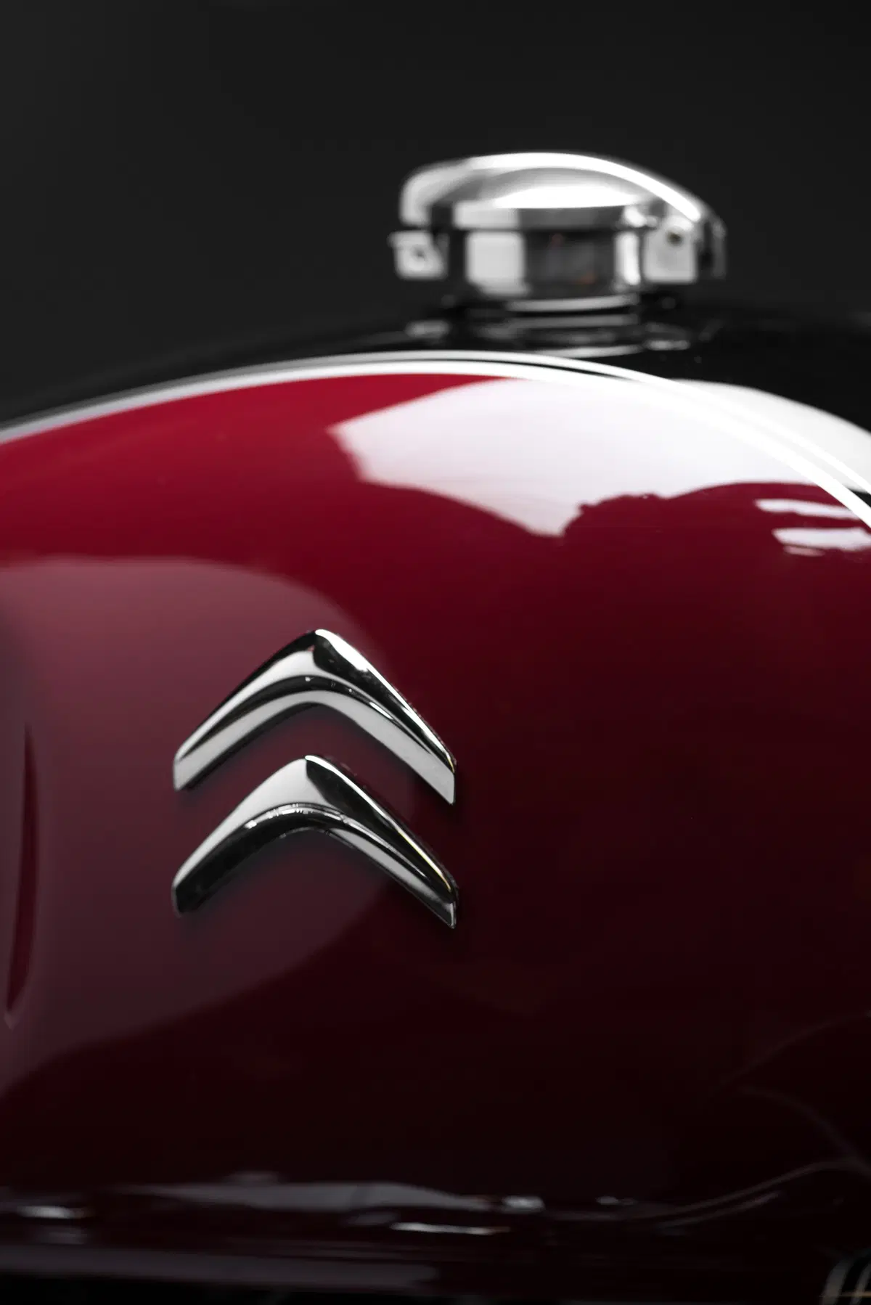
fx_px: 3807
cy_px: 652
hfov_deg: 13.1
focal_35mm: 105
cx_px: 436
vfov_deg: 19.5
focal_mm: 105
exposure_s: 1/60
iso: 100
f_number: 5
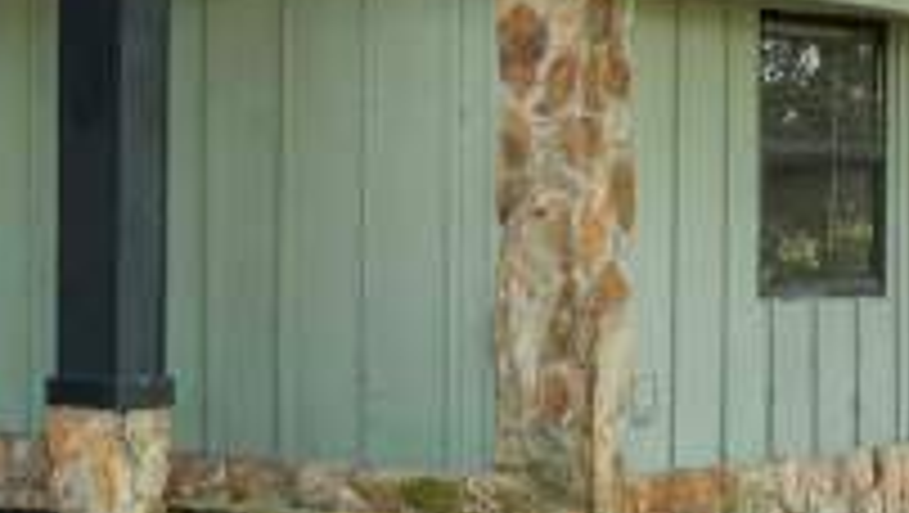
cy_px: 272
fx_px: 2895
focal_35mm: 120
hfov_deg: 16.9
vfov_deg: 10.1
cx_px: -225
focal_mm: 29
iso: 200
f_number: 8
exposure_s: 1/50
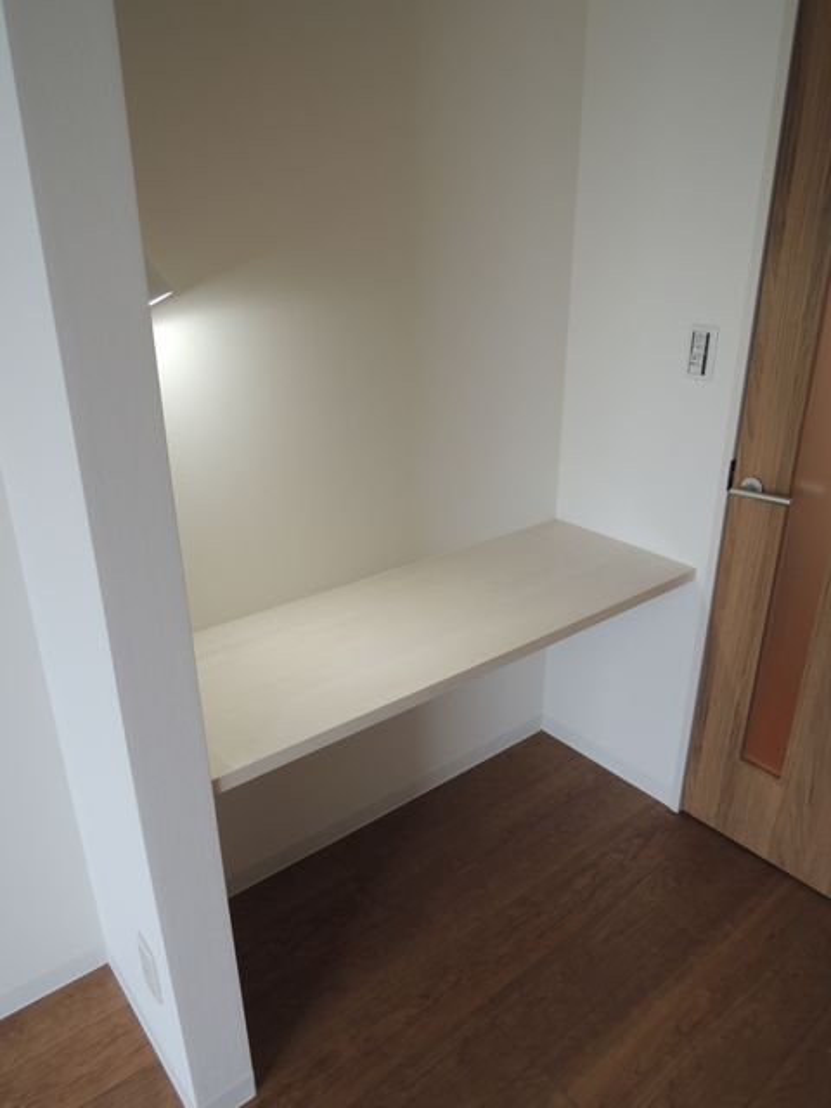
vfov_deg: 71.6
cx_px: 416
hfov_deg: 56.8
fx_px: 768
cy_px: 554
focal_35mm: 24
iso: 100
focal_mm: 4.3
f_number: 2.8
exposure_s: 1/40
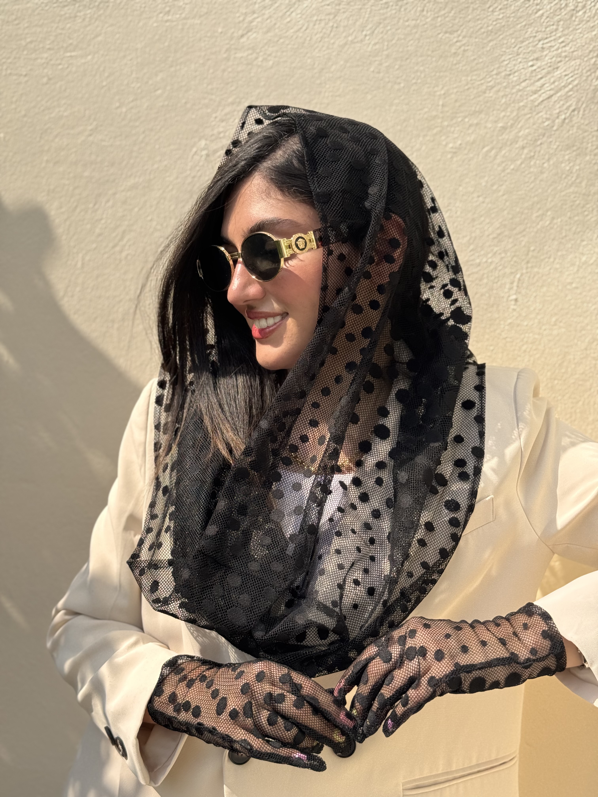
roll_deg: -2.9
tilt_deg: -8.0
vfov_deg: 39.7
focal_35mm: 48
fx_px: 1106
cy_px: 398
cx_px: 299
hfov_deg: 30.3
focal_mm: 6.76
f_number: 1.78
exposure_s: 1/4310
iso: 64
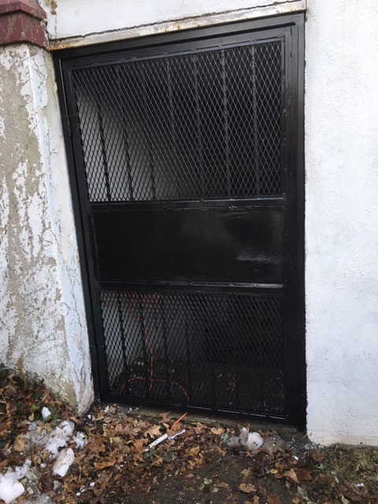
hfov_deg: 48.2
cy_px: 252
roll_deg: +4.4
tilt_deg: -13.6
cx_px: 189
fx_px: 422
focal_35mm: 29
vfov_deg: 61.7
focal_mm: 4.15
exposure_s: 1/30
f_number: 2.2
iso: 40
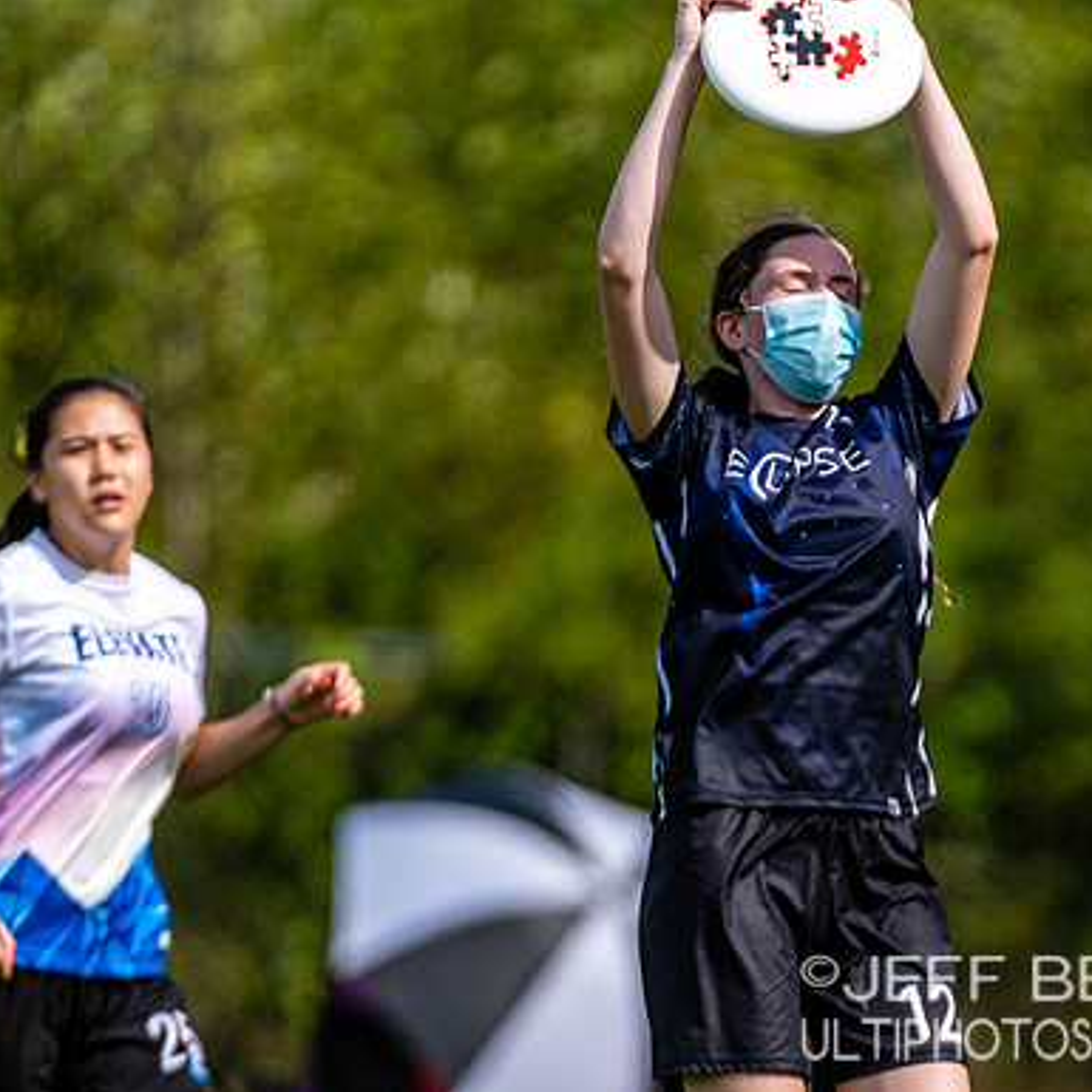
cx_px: 1056
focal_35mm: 1183
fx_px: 42222
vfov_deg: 1.5
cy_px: 842
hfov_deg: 1.5
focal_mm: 400
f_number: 4
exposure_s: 1/1600
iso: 100
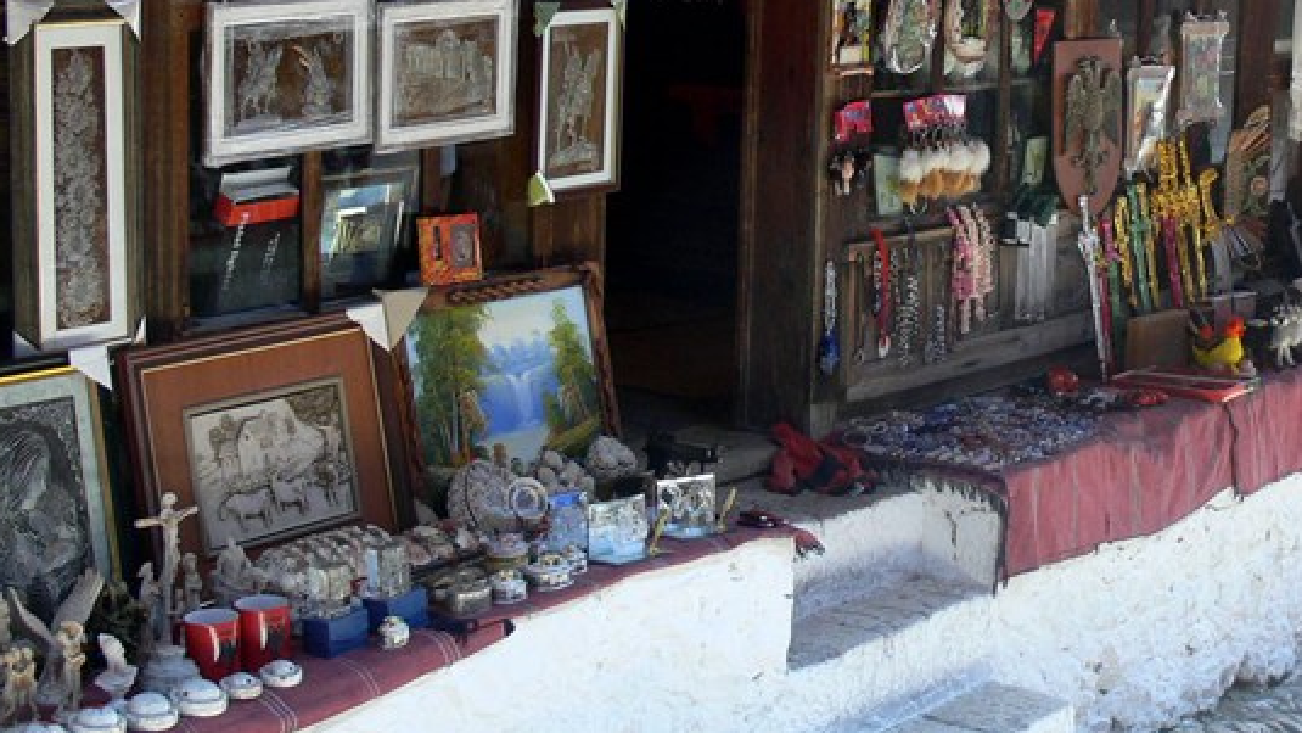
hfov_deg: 28.4
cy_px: 112
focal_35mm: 73
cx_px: 1039
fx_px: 2520
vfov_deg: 16.4
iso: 100
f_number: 3.6
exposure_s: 1/50
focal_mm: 7.4
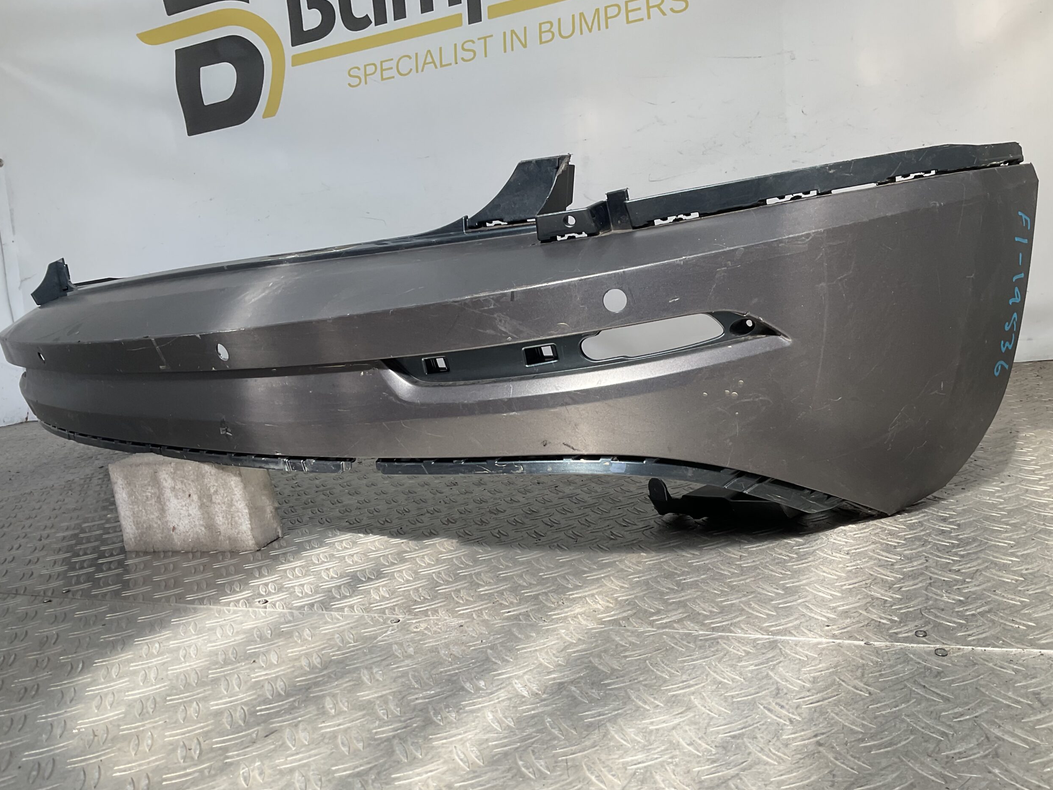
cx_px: 543
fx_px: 913
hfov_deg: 60.0
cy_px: 398
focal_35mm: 30
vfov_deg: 46.8
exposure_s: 1/375
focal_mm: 3
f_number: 1.8
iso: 16
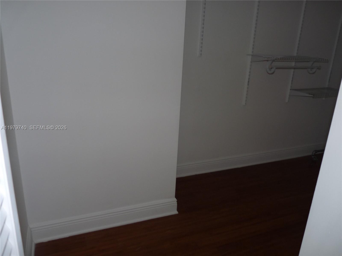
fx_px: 267
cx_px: 171
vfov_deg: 51.4
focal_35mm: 27
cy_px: 128
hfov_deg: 65.3
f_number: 2.8
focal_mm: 4.8
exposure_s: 1/30
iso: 100
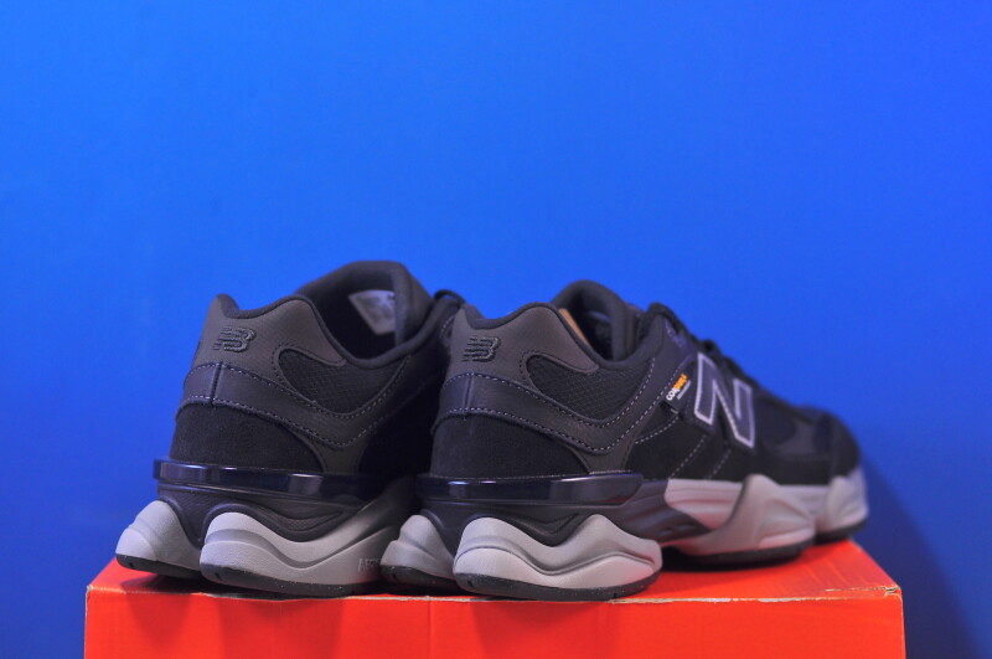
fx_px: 2064
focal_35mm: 75
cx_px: 496
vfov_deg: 18.1
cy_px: 330
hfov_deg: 27.0
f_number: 2.5
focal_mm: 50
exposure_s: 1/320
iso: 250
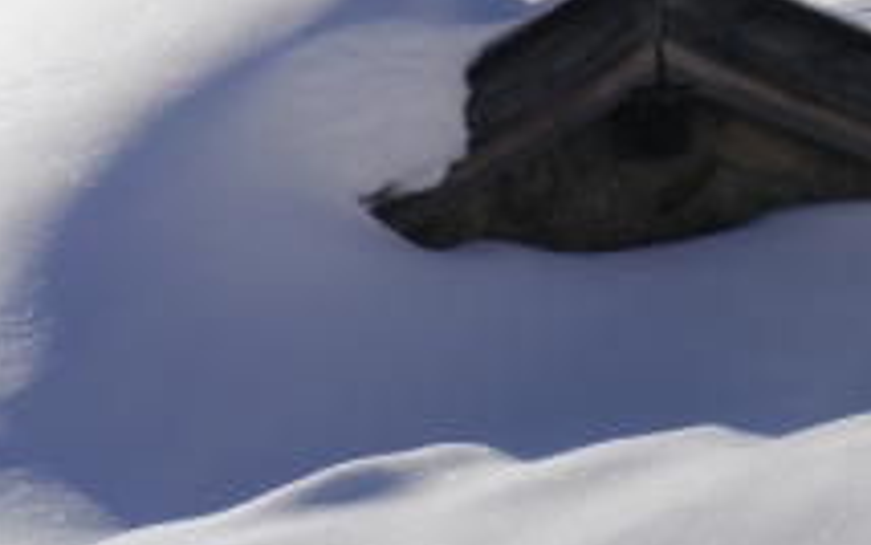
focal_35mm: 124
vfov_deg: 10.5
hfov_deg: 16.5
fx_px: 2945
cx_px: 879
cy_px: 89
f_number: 11
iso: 160
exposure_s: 1/500
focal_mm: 28
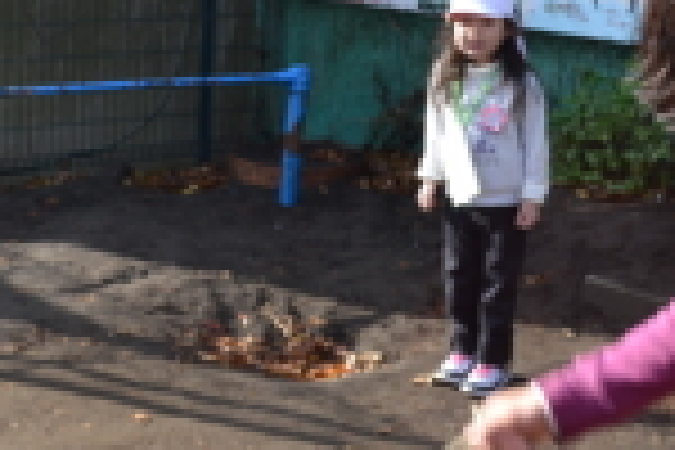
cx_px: 158
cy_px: 43
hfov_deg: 22.9
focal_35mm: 88
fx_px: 1650
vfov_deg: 15.3
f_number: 5.6
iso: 125
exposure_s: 1/125
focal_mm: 22
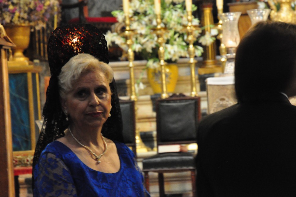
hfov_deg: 10.4
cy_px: 98
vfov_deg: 6.9
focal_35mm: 198
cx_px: 148
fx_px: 1628
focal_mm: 130
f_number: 6
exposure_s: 1/5
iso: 3200
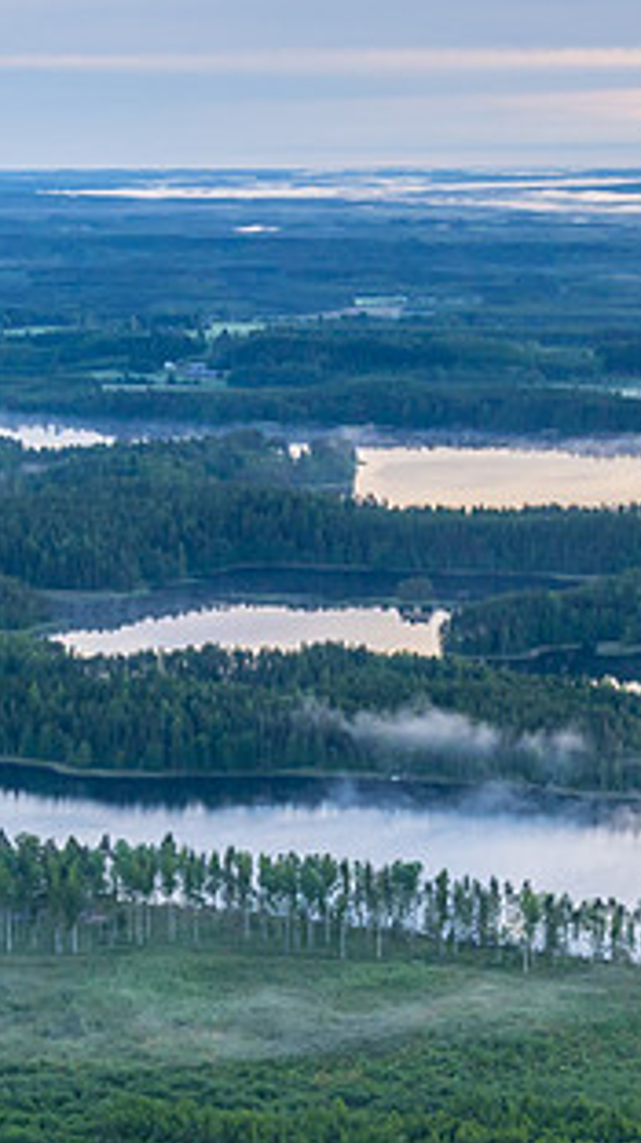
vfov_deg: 22.2
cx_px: 824
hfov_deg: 12.2
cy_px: 523
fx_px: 2907
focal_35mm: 96
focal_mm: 46
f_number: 4
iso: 1000
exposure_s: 1/2000
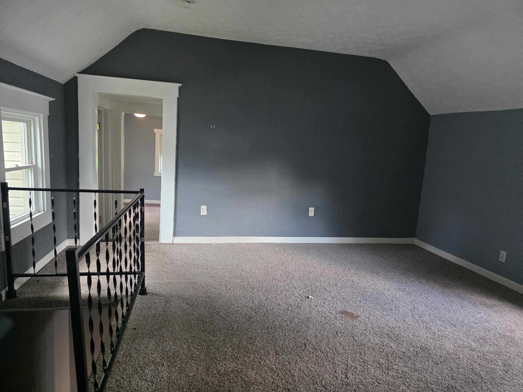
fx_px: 347
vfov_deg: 58.9
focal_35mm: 23
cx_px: 262
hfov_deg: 73.9
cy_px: 196
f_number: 1.7
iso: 1250
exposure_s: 1/120
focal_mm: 6.3
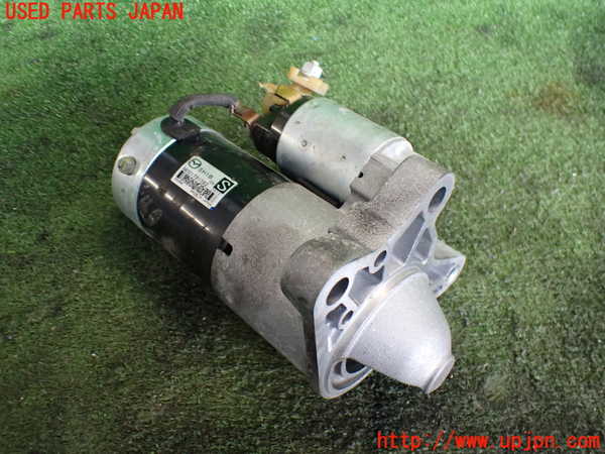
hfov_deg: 60.0
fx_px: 524
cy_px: 227
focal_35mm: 30
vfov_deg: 46.8
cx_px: 302
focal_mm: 5.4
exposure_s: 1/100
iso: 800
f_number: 2.3
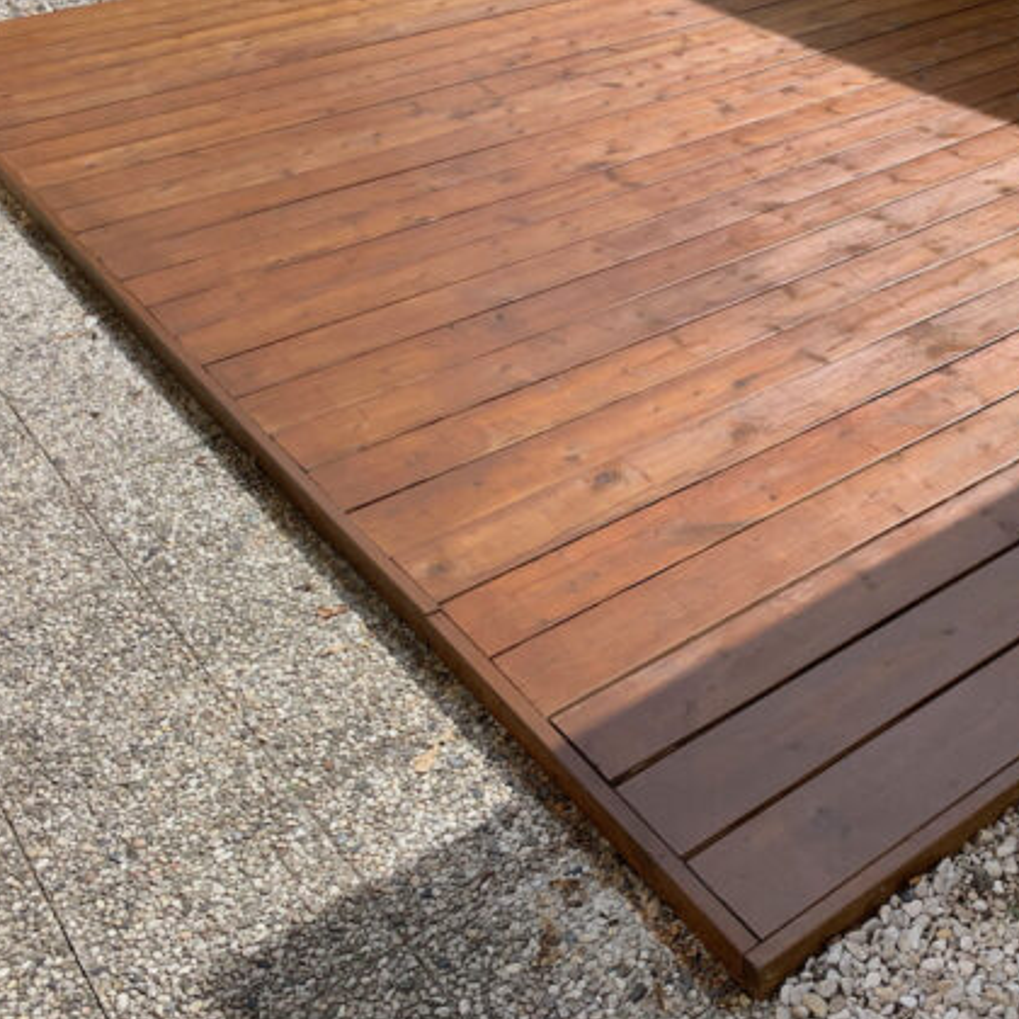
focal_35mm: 42
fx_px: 1399
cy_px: 366
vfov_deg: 39.7
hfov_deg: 38.8
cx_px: 784
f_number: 1.8
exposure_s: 1/1490
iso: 25
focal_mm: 4.25
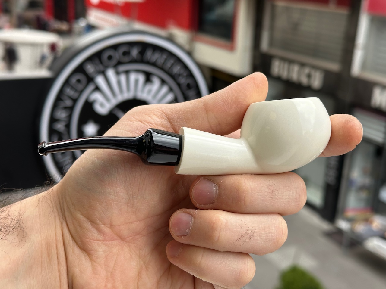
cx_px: 193
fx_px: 535
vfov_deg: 30.3
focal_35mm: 48
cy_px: 144
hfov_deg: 39.7
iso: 64
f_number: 1.78
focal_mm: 6.86
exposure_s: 1/651
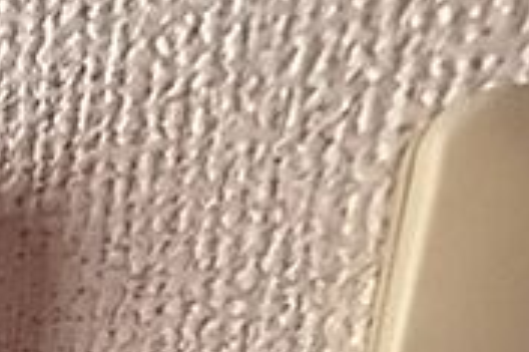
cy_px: 617
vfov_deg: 19.6
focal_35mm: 53
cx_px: -376
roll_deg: +1.3
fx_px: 778
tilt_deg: -13.1
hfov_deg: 23.5
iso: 1250
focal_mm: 2.22
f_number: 2.2
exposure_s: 1/41
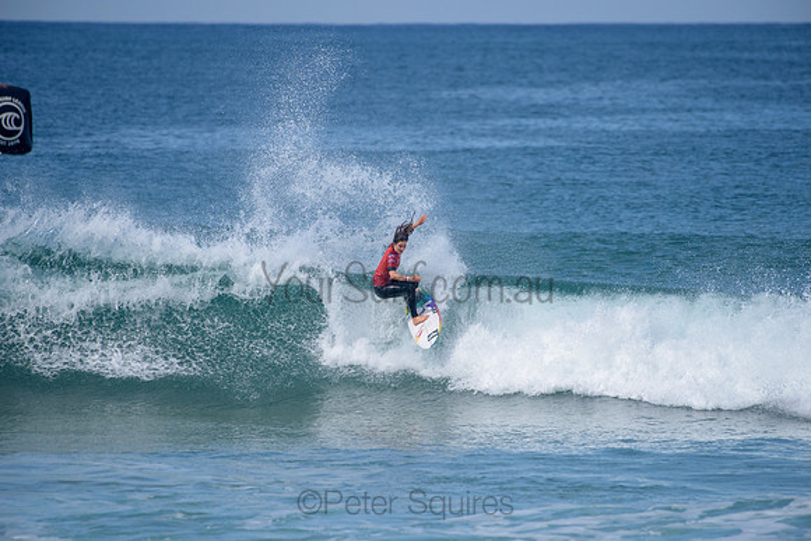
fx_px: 11266
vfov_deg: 2.8
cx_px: 406
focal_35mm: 500
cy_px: 270
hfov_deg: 4.1
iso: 250
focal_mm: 500
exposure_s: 1/2500
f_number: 6.3
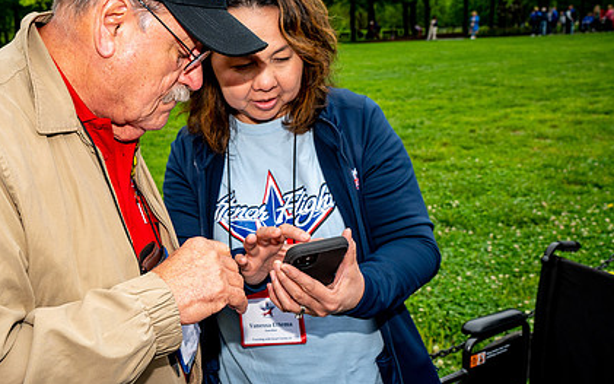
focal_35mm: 40
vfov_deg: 31.8
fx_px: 669
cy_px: 134
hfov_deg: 48.4
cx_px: 198
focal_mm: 28.5
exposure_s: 1/640
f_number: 8
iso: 720
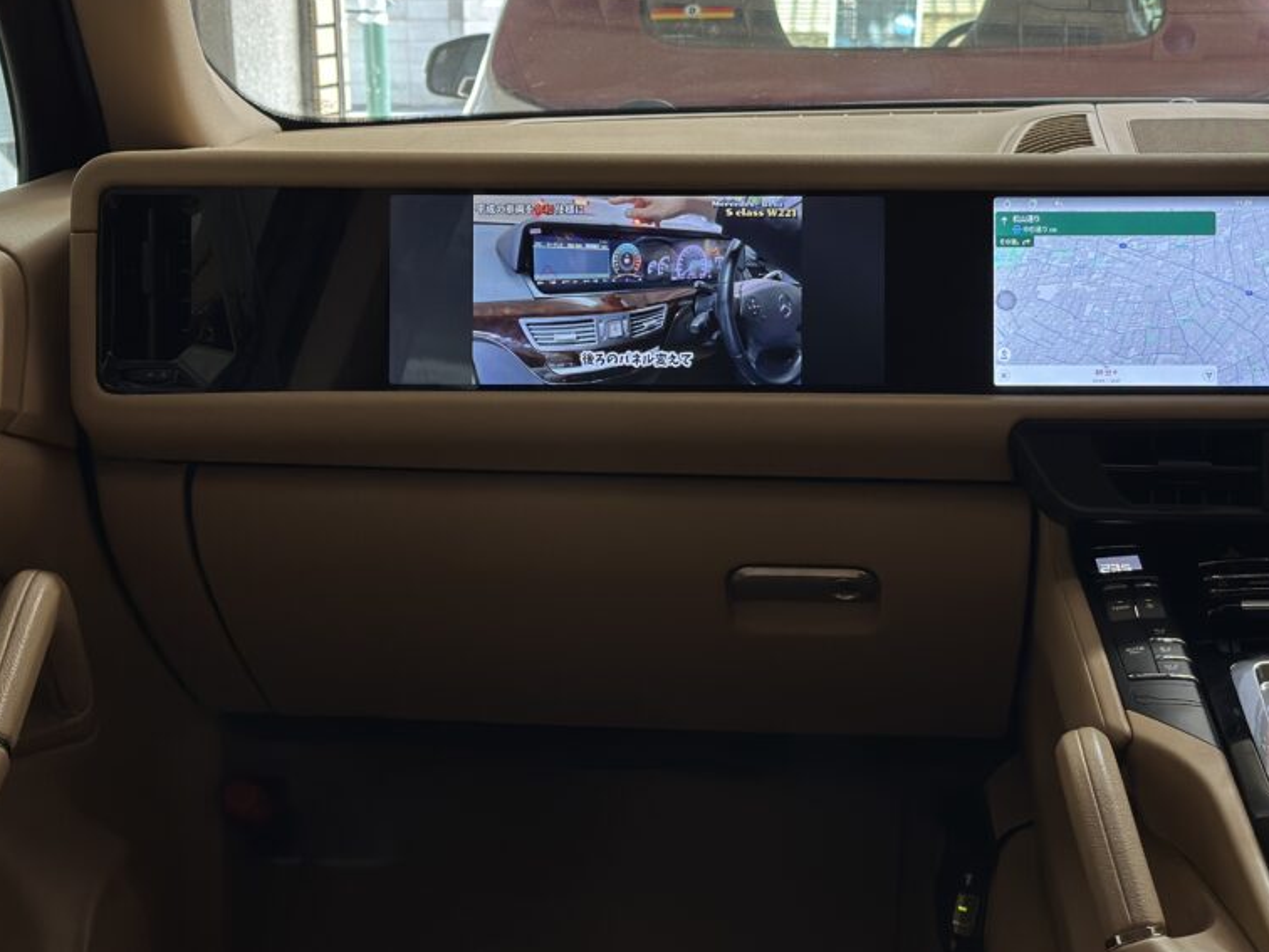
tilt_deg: -8.7
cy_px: 356
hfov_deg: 29.7
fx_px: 2383
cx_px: 796
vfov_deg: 22.5
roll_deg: +0.8
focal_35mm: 65
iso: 100
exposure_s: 1/100
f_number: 1.78
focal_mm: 6.86
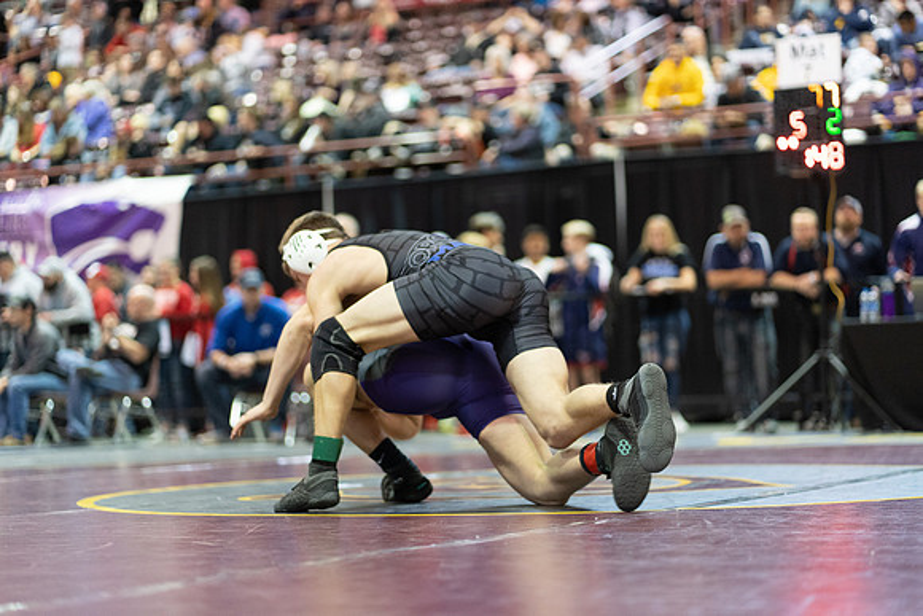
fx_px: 2180
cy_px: 308
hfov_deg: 23.9
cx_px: 462
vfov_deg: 16.1
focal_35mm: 85
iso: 3200
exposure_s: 1/500
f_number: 1.8
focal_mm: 85
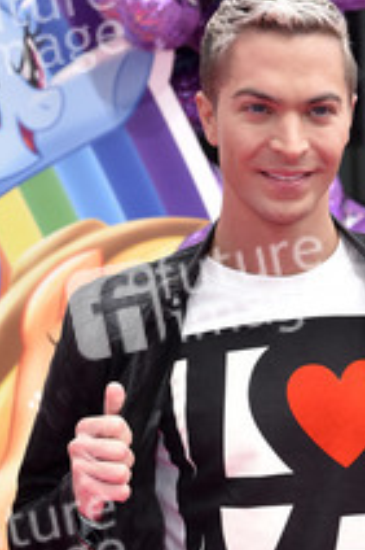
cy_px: 428
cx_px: 274
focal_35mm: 162
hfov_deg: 8.4
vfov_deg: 12.6
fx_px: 2468
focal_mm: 86
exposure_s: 1/200
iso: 400
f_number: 8
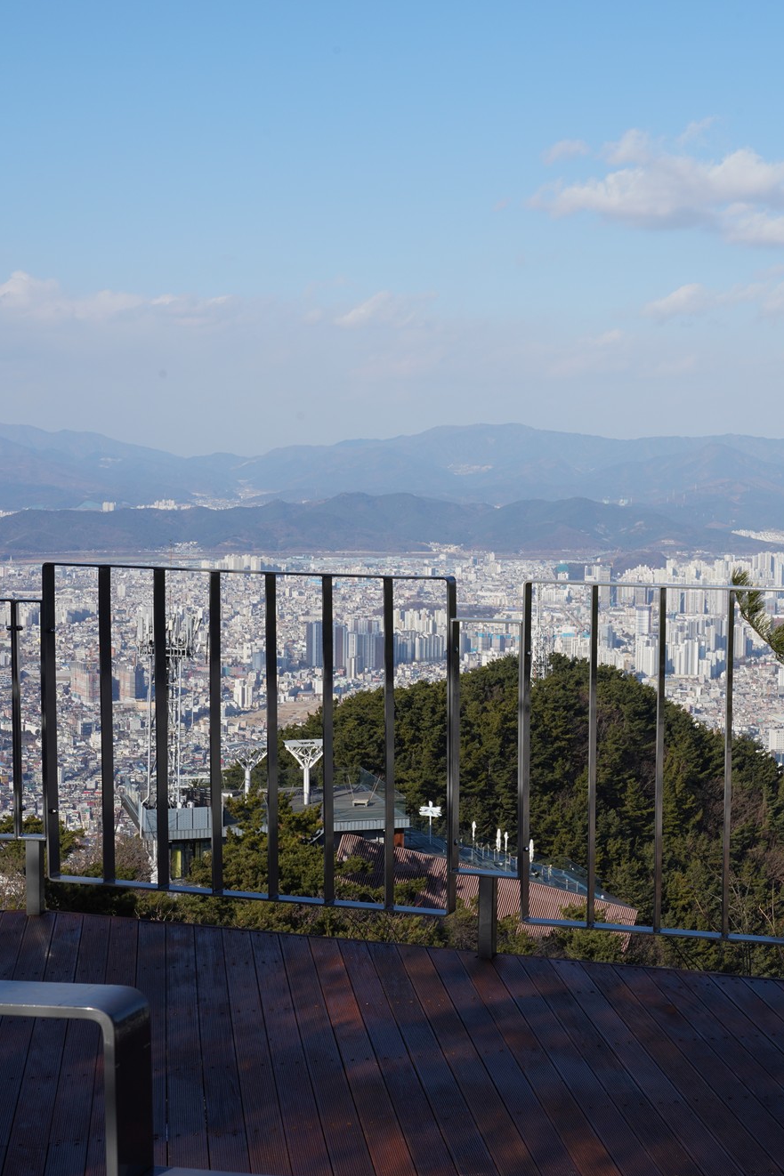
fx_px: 1928
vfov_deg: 33.9
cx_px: 618
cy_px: 592
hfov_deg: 22.7
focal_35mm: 59
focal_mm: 39
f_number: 18
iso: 200
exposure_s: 1/100
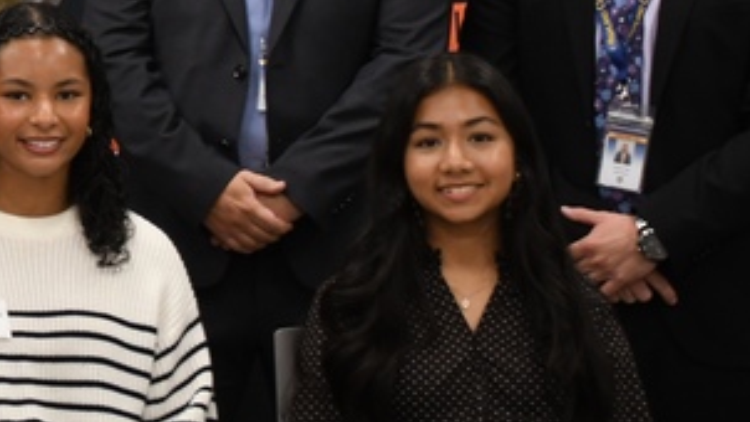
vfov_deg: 7.7
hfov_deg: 13.1
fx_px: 3103
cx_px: -330
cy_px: -110
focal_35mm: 156
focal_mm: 30
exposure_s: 1/125
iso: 1100
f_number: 4
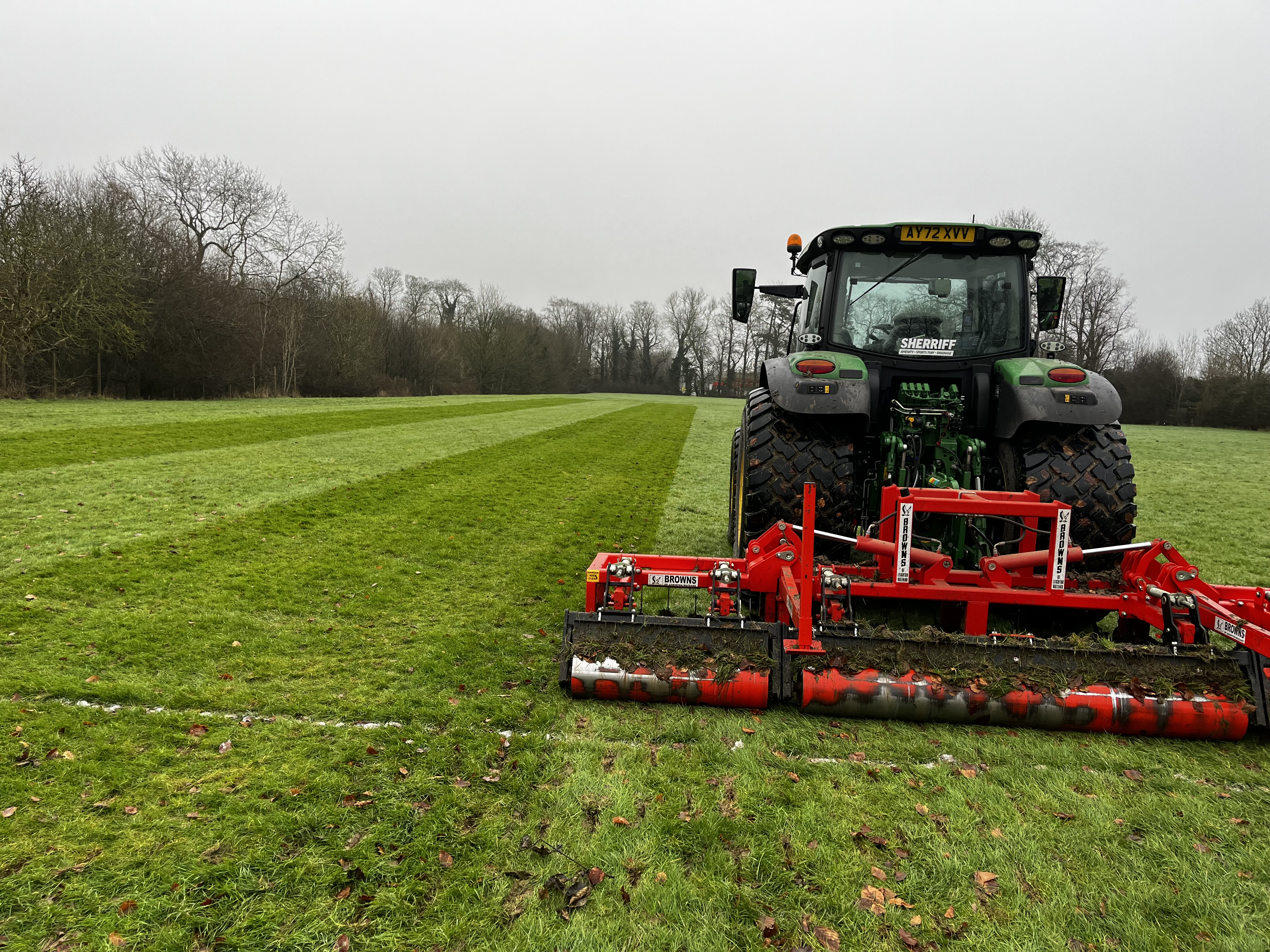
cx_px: 635
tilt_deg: -6.6
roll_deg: -2.6
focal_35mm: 26
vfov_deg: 53.1
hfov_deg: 67.3
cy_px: 476
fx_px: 954
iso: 50
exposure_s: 1/305
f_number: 1.6
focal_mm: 5.1
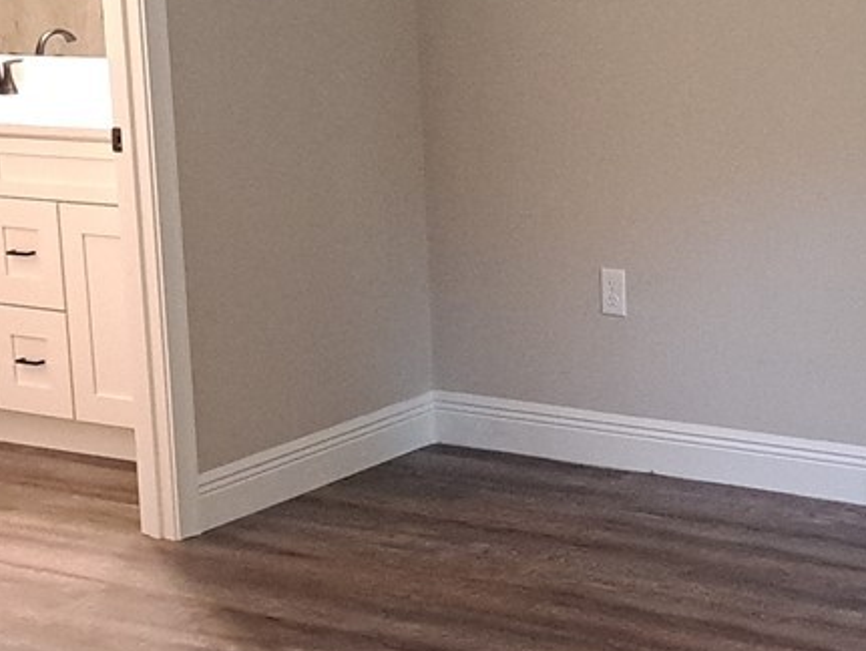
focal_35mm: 89
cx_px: 667
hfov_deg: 21.8
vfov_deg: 16.5
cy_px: 147
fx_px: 2228
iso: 400
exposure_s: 1/60
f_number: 1.8
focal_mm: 5.23
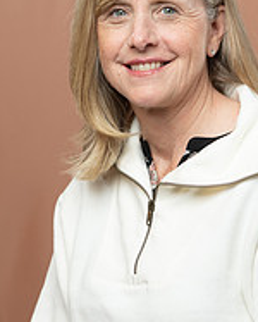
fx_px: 1849
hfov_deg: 8.0
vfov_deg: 9.9
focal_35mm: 194
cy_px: 200
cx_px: 200
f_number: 4
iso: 320
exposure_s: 1/160
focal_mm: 86
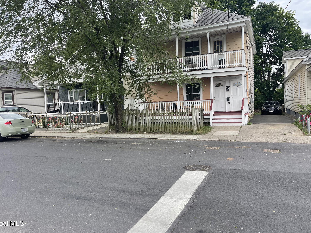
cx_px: 150
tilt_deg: -2.9
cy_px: 113
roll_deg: +2.2
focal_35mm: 26
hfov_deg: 67.3
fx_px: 234
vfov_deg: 53.0
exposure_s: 1/780
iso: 32
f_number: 1.6
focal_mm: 5.1
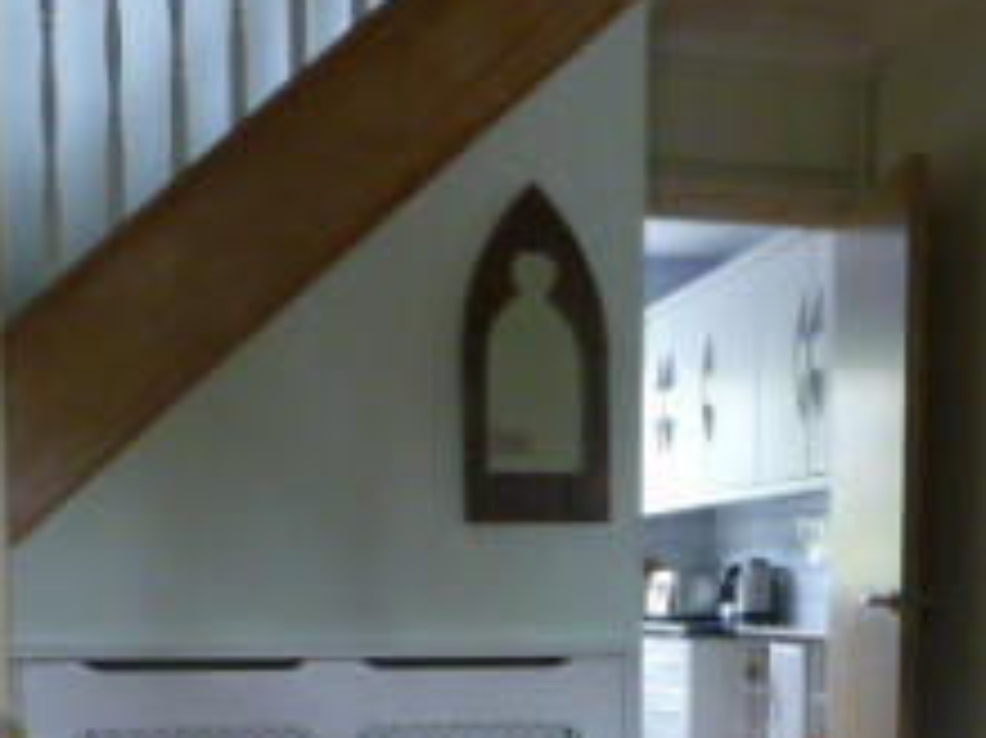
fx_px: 1822
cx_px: 696
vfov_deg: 21.9
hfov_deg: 30.0
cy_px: 776
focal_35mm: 64
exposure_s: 1/40
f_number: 3.3
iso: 400
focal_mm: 4.3
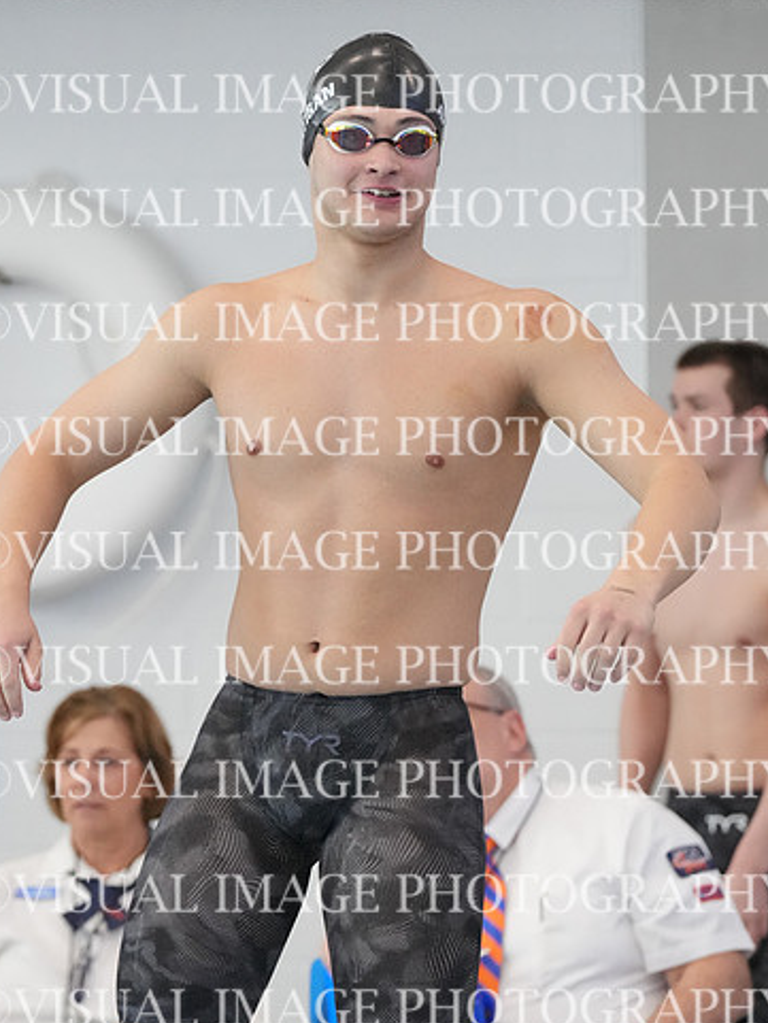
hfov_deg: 5.7
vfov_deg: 7.6
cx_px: 382
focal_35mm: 262
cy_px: 493
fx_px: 7747
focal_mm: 151
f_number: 4
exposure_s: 1/1000
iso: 5000
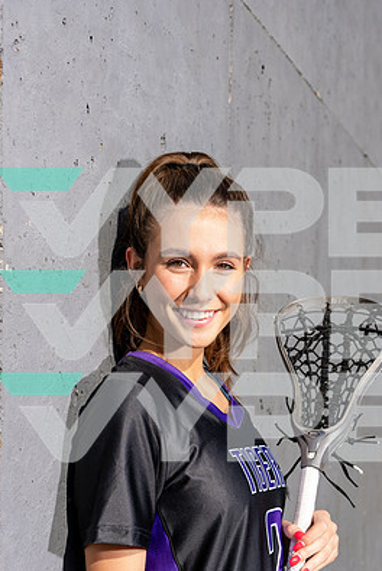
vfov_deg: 35.0
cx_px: 213
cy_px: 315
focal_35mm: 57
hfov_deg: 23.8
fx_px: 906
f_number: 7.1
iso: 64
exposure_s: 1/320
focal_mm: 50
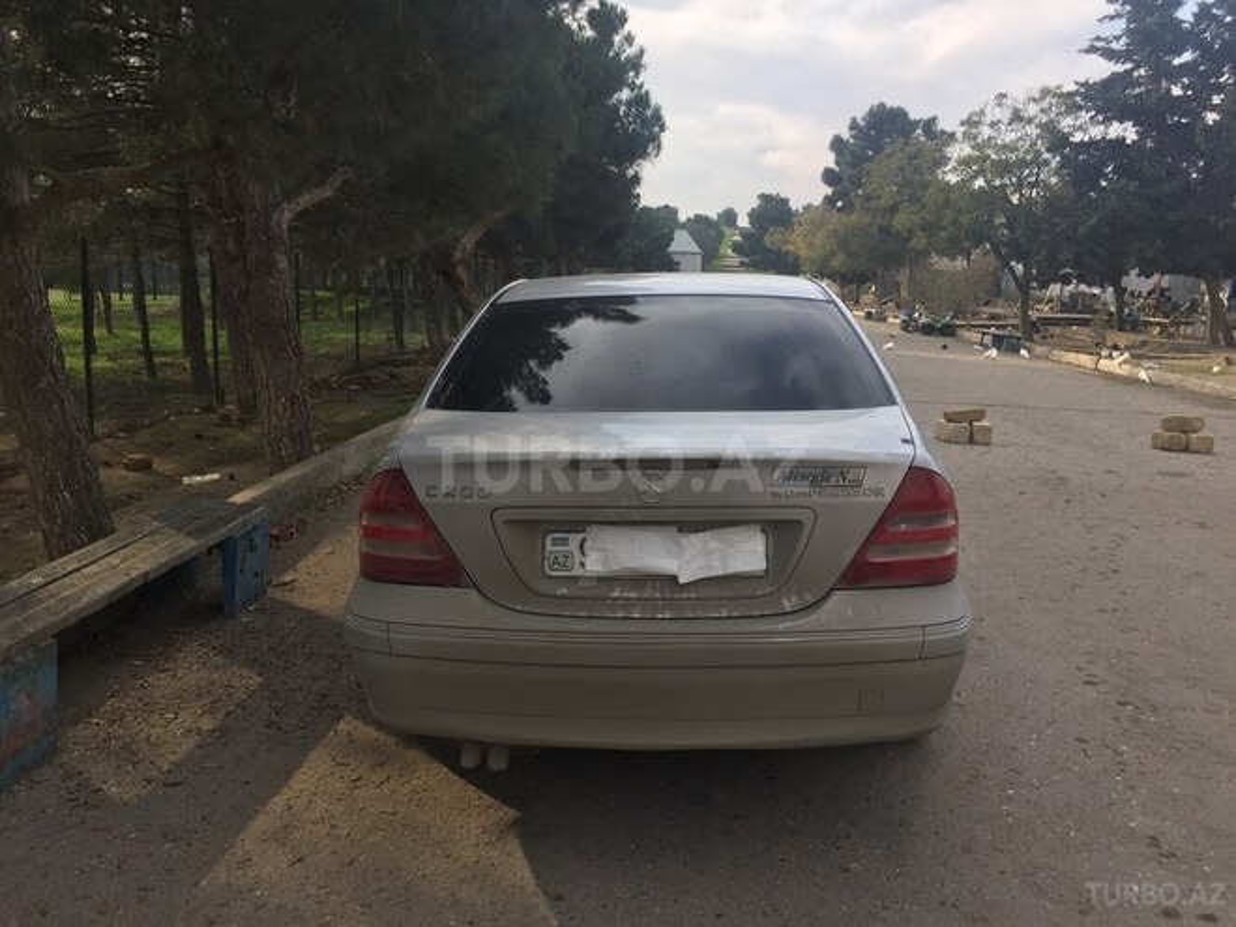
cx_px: 618
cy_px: 464
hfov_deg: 61.7
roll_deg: -2.9
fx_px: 1035
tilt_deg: -11.3
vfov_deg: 48.2
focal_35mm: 29
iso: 32
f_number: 2.2
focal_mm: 4.15
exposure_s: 1/760
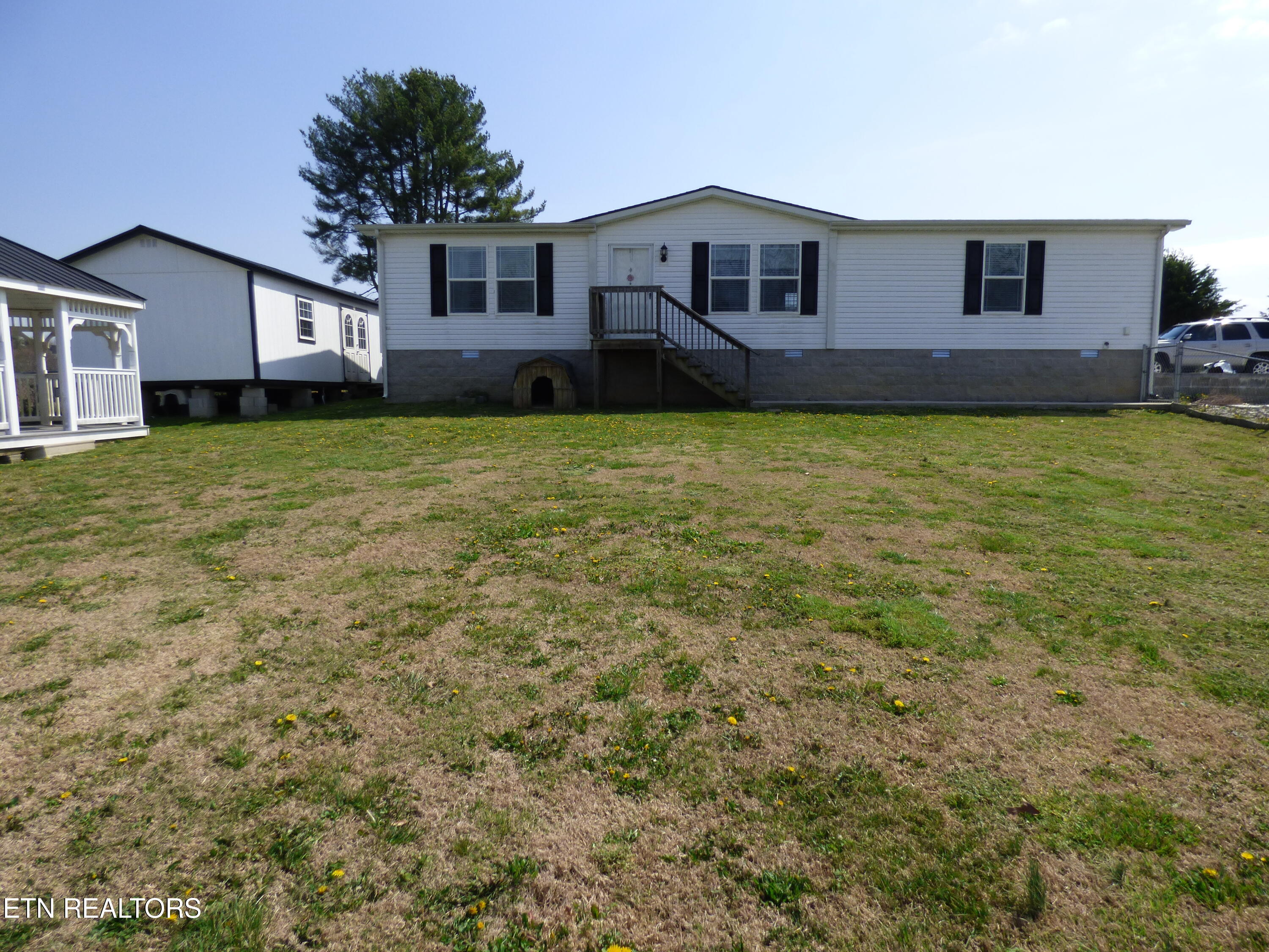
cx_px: 634
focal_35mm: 20
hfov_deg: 81.7
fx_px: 733
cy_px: 476
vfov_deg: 66.0
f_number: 2.8
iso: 100
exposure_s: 1/2000
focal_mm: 3.58
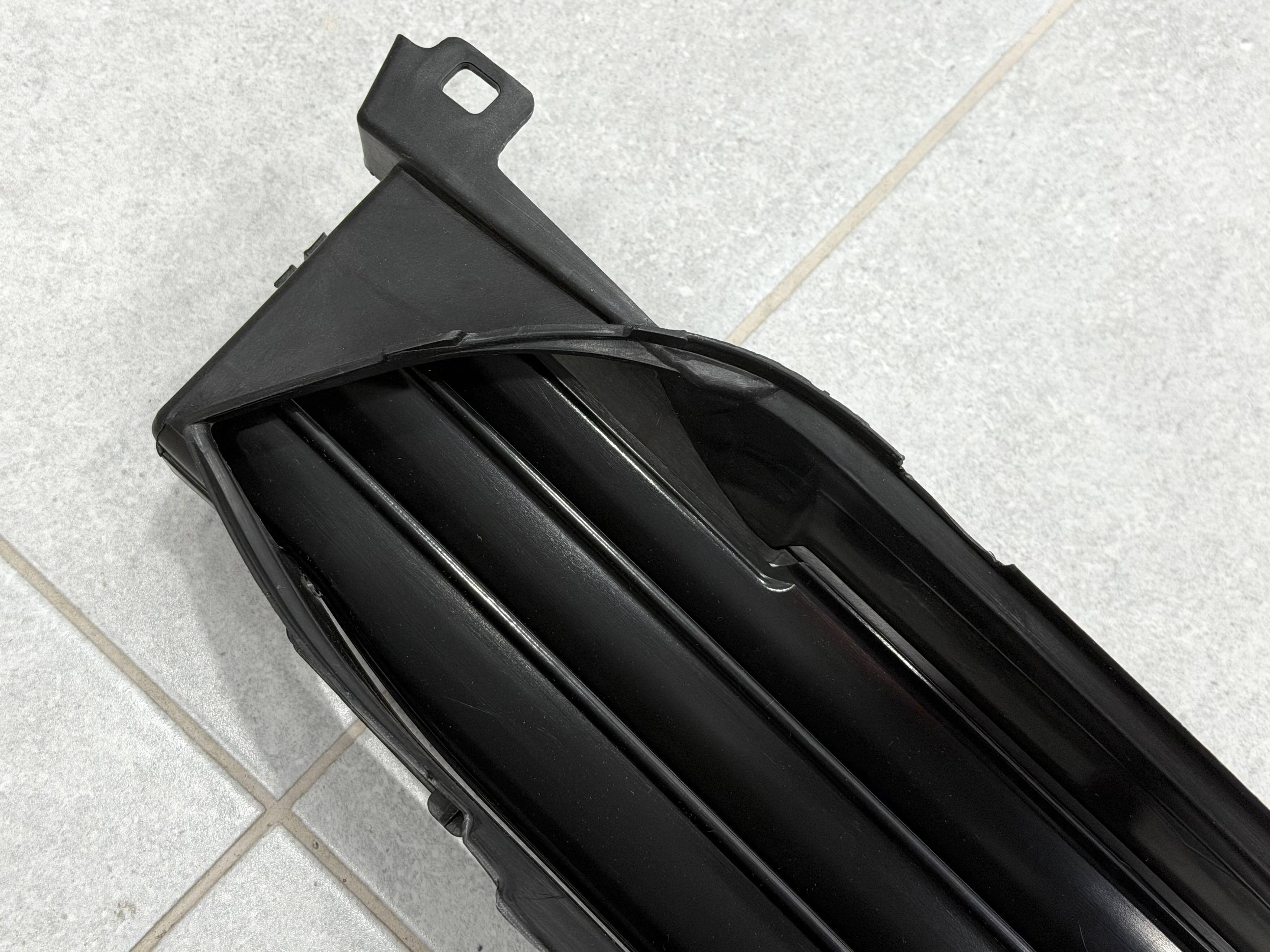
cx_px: 635
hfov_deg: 39.7
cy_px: 476
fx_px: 1761
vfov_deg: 30.3
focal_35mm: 48
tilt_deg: -68.9
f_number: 1.78
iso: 50
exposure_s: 1/145
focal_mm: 6.76
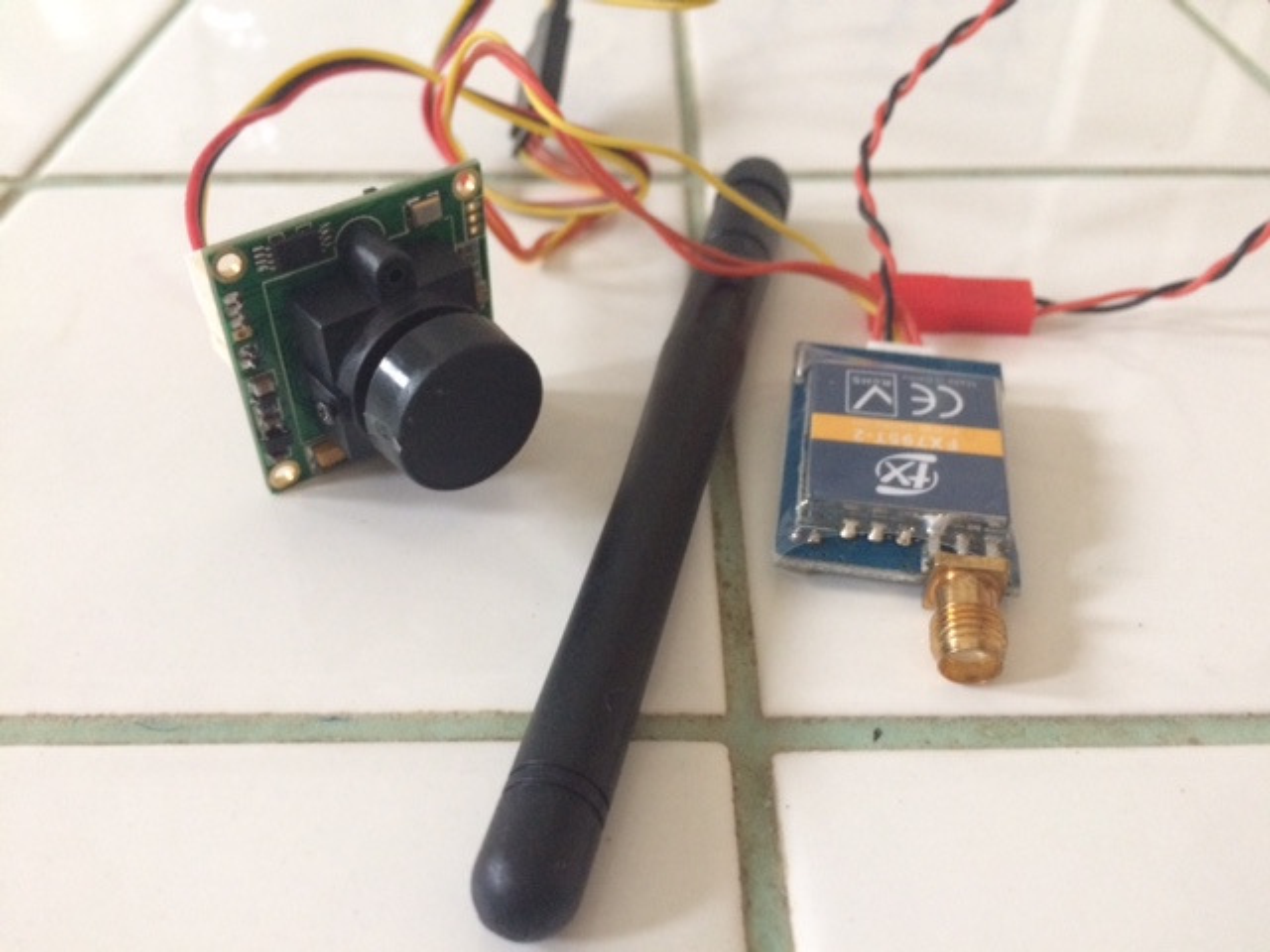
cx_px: 635
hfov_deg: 61.7
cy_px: 476
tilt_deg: -40.7
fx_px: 1064
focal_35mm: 29
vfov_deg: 48.2
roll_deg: +2.6
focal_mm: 4.15
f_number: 2.2
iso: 320
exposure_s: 1/17
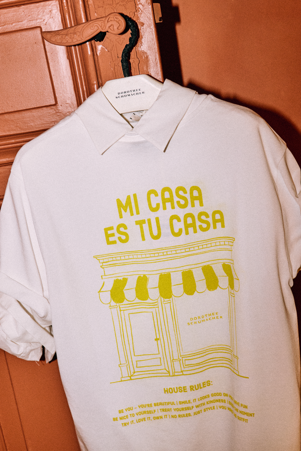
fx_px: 627
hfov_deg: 27.0
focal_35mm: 50
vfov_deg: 39.6
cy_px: 226
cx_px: 150
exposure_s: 1/250
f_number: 5.6
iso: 400
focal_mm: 50
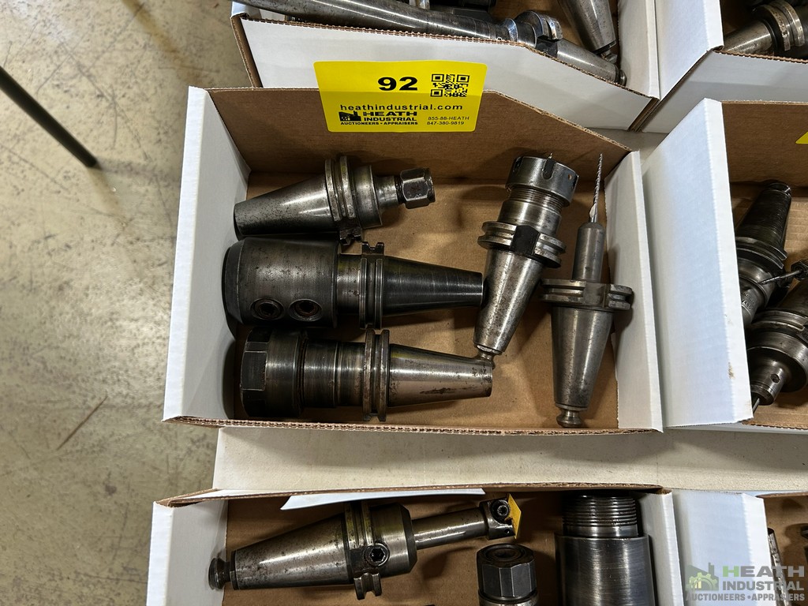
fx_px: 607
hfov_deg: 67.3
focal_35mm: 26
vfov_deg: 53.1
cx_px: 404
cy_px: 303
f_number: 1.5
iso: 125
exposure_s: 1/120
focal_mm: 5.7
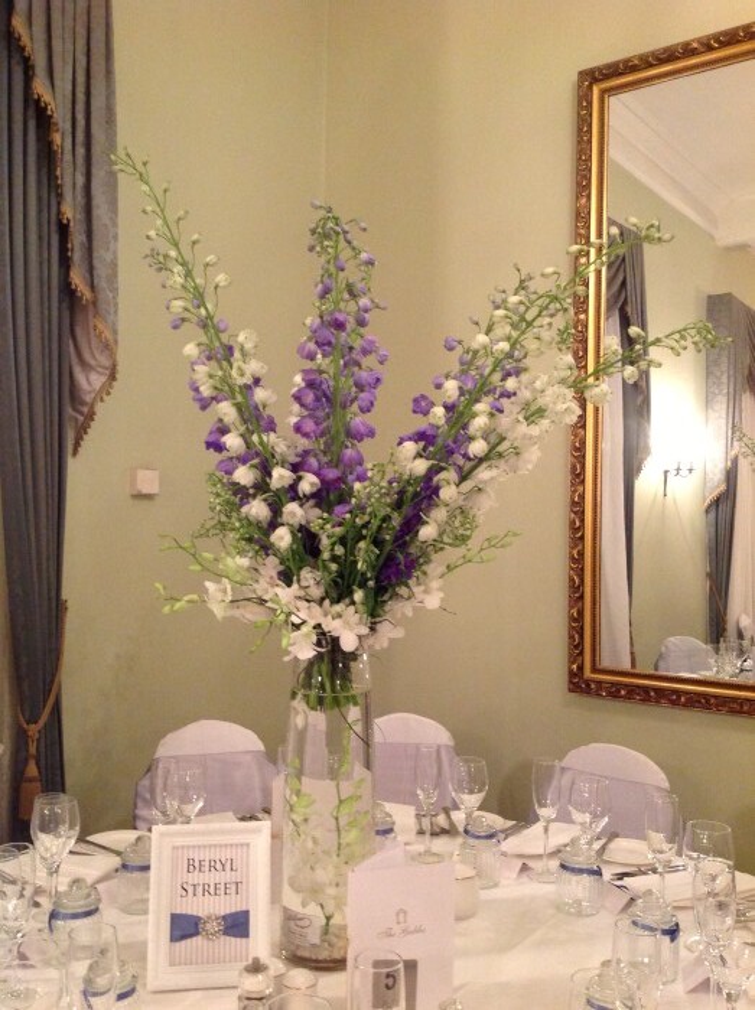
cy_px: 505
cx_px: 378
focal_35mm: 35
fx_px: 1020
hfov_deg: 40.6
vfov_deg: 52.7
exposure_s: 1/17
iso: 320
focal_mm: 4.28
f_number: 2.4
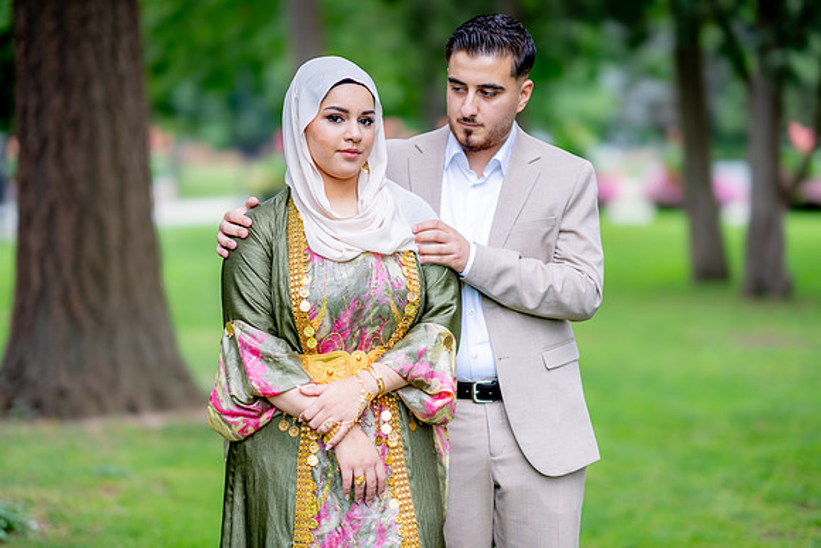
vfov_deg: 16.1
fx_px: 1939
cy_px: 274
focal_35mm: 85
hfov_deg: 23.9
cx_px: 410
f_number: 1.4
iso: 100
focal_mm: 85
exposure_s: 1/1000
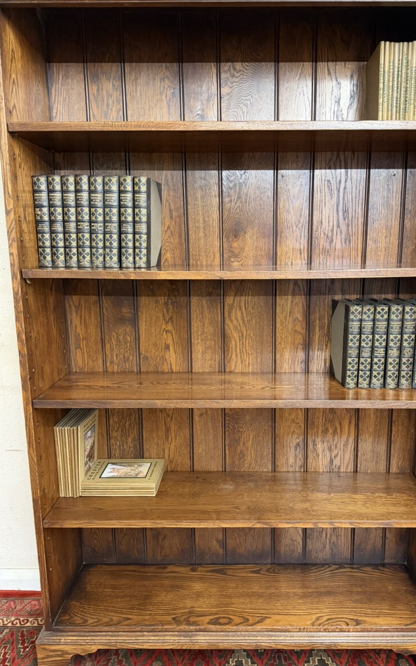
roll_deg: -0.8
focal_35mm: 26
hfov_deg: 47.4
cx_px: 244
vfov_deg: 70.4
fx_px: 472
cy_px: 329
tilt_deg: -11.2
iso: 640
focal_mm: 6.76
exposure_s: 1/50
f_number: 1.78
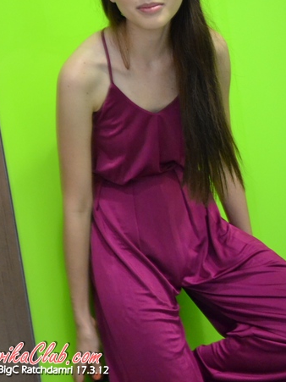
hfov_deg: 20.2
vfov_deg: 26.5
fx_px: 801
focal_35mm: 73
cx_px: 146
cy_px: 108
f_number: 4.5
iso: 3200
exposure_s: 1/40
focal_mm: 35
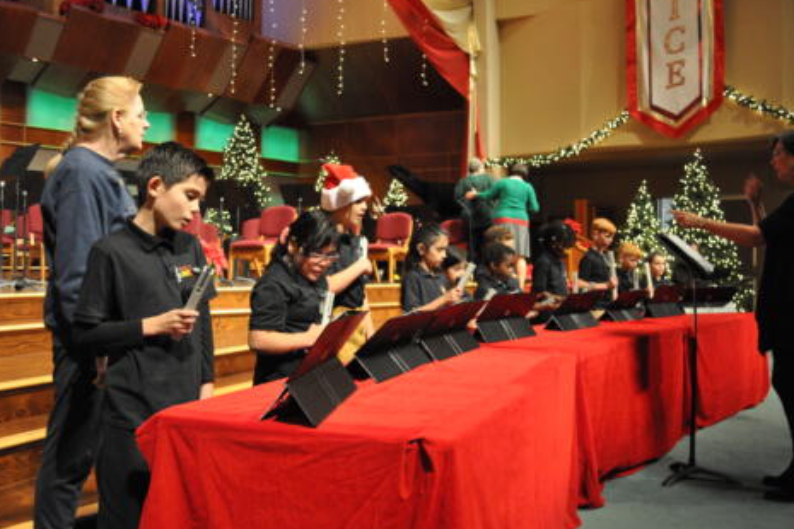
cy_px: 260
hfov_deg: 55.8
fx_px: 750
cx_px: 398
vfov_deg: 38.9
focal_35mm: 34
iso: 1600
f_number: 3.8
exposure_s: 1/30
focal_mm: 22
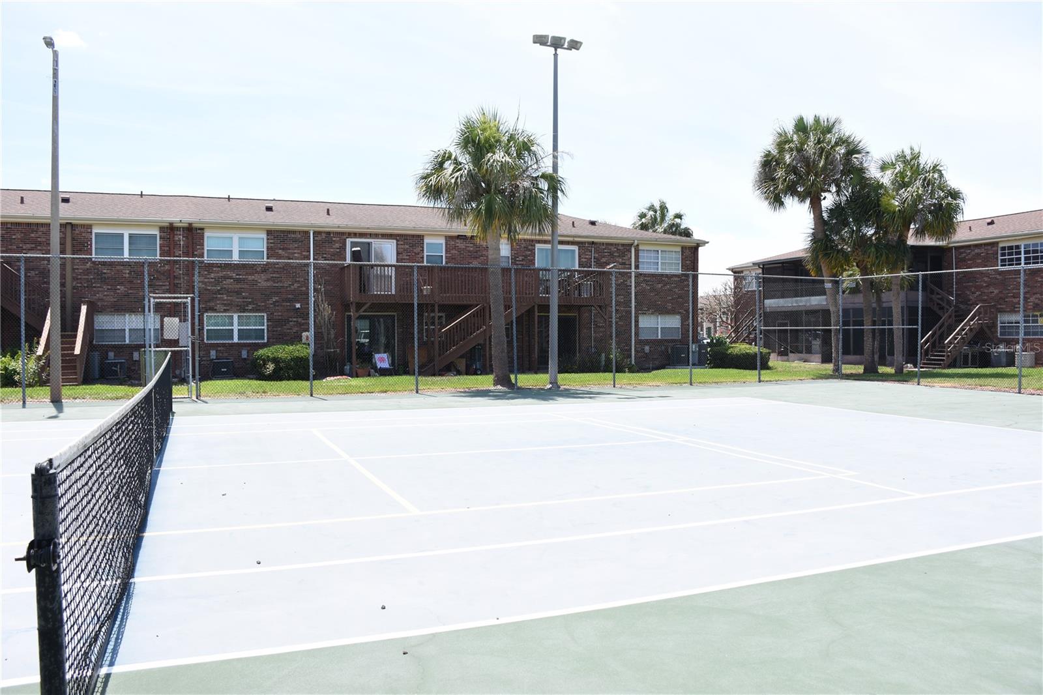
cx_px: 522
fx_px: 782
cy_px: 348
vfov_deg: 47.9
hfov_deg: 67.4
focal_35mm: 27
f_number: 7.1
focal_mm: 18
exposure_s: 1/200
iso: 100
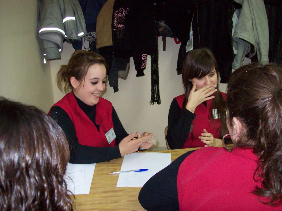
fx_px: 293
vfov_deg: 39.7
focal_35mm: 36
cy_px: 106
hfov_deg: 51.4
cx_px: 141
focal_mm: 6
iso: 200
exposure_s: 1/64
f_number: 2.7
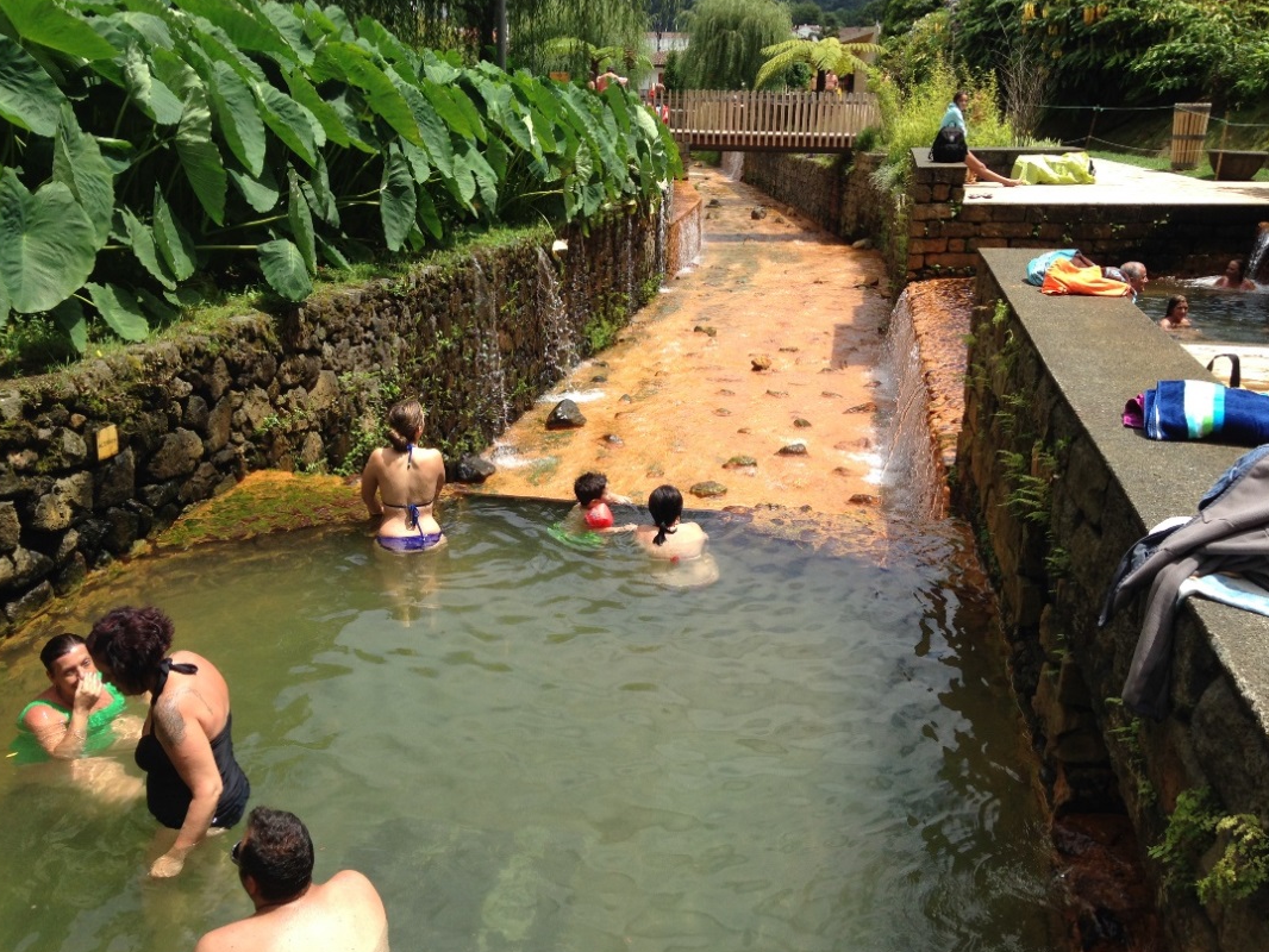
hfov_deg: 52.6
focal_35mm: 35
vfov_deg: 40.7
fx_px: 1283
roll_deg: -0.2
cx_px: 601
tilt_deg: -17.8
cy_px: 461
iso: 50
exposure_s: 1/1205
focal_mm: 4.12
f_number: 2.4
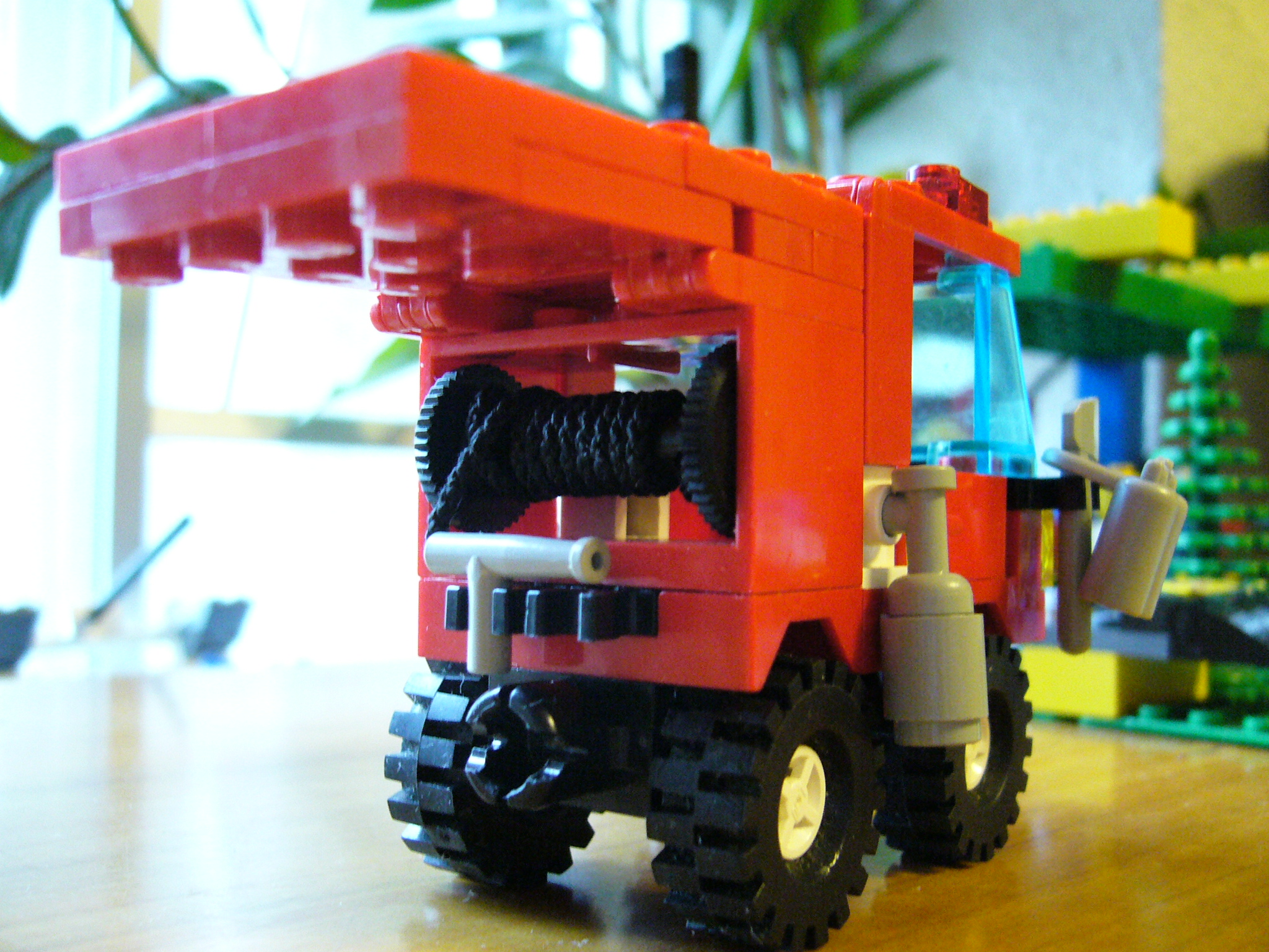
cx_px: 634
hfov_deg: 52.6
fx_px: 1283
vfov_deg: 40.7
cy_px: 476
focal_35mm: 35
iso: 400
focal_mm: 5.8
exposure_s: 1/13
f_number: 2.8
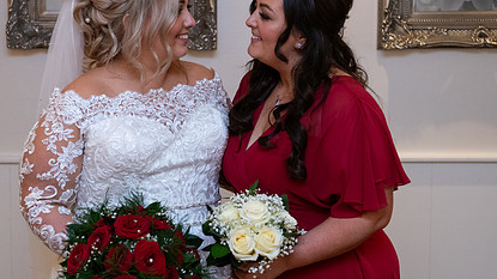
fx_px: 1120
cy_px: 120
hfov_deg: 25.0
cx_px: 212
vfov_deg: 14.2
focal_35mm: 85
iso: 1000
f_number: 3.5
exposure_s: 1/160
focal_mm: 55
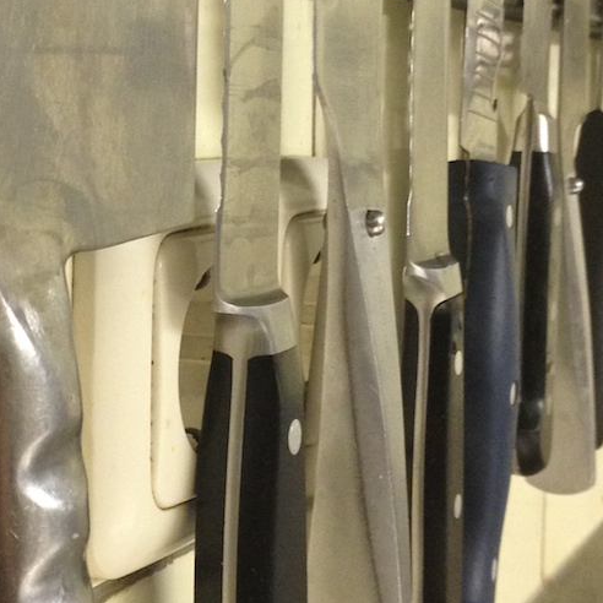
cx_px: 141
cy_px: 248
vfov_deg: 18.3
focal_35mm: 95
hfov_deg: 18.2
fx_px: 1872
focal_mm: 4.28
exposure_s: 1/20
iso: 160
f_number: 2.4
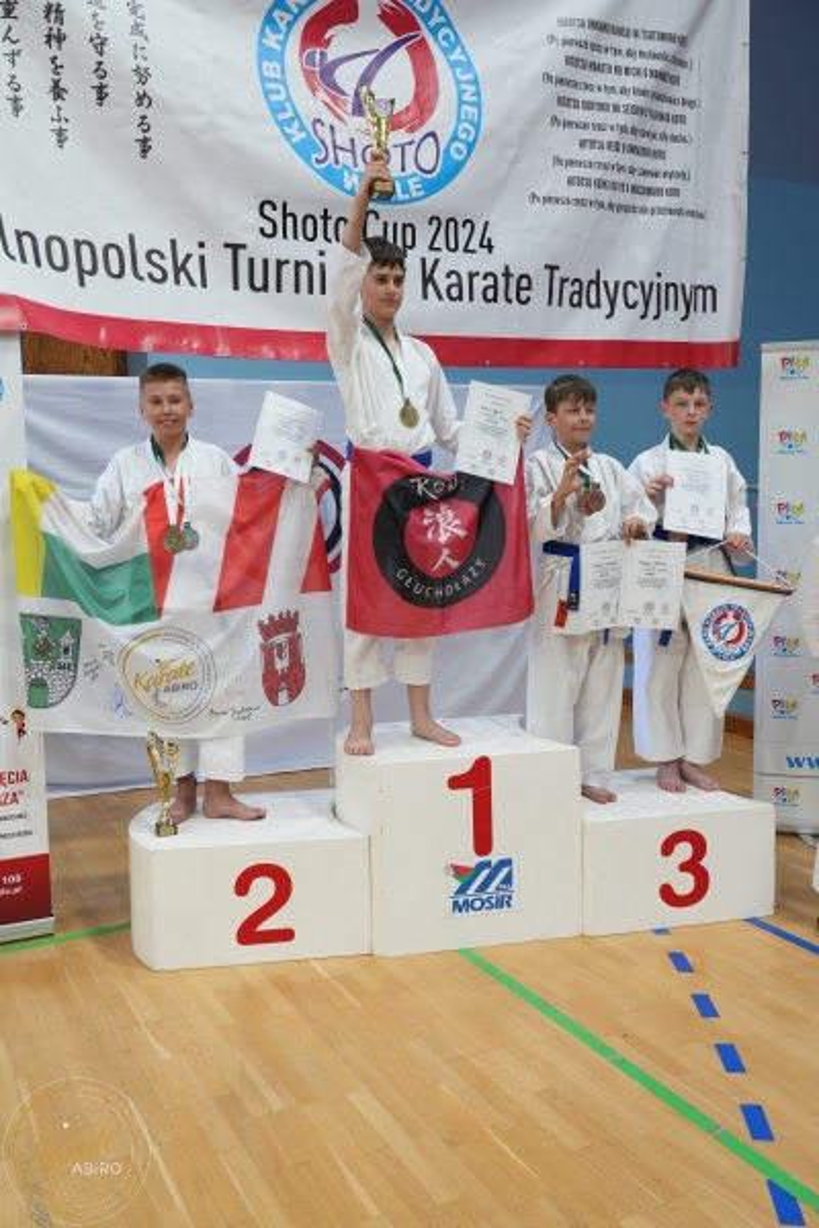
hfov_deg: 41.1
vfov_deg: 58.7
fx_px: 1092
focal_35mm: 32
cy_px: 614
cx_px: 410
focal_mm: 32
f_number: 8
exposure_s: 1/30
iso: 800
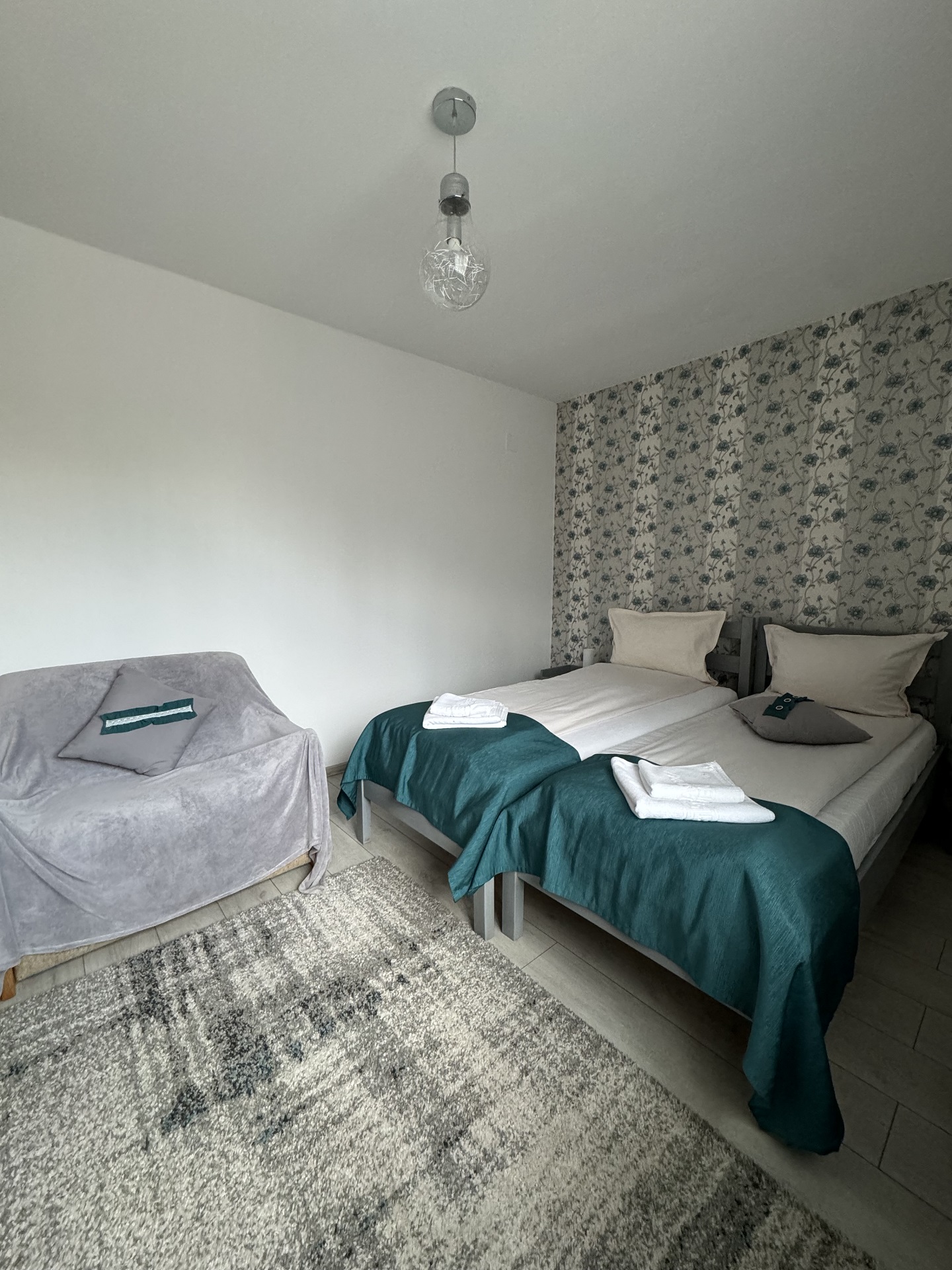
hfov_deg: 85.7
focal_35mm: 14
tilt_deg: -7.4
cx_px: 476
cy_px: 635
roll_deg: -0.1
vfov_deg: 102.1
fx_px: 513
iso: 320
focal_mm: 2.22
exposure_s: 1/92
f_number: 2.2
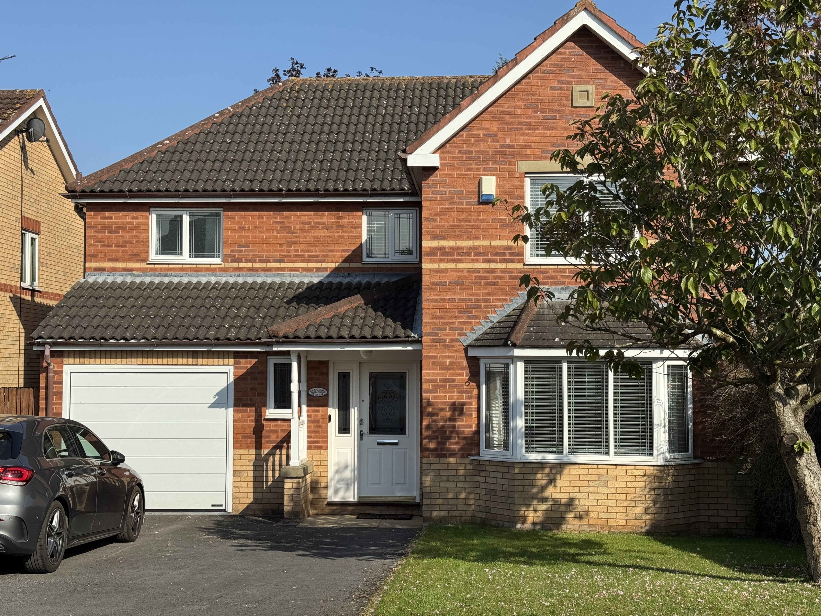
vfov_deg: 30.3
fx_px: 1138
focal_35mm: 48
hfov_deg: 39.7
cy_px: 308
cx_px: 410
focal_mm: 6.76
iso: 64
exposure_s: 1/4608
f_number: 1.78
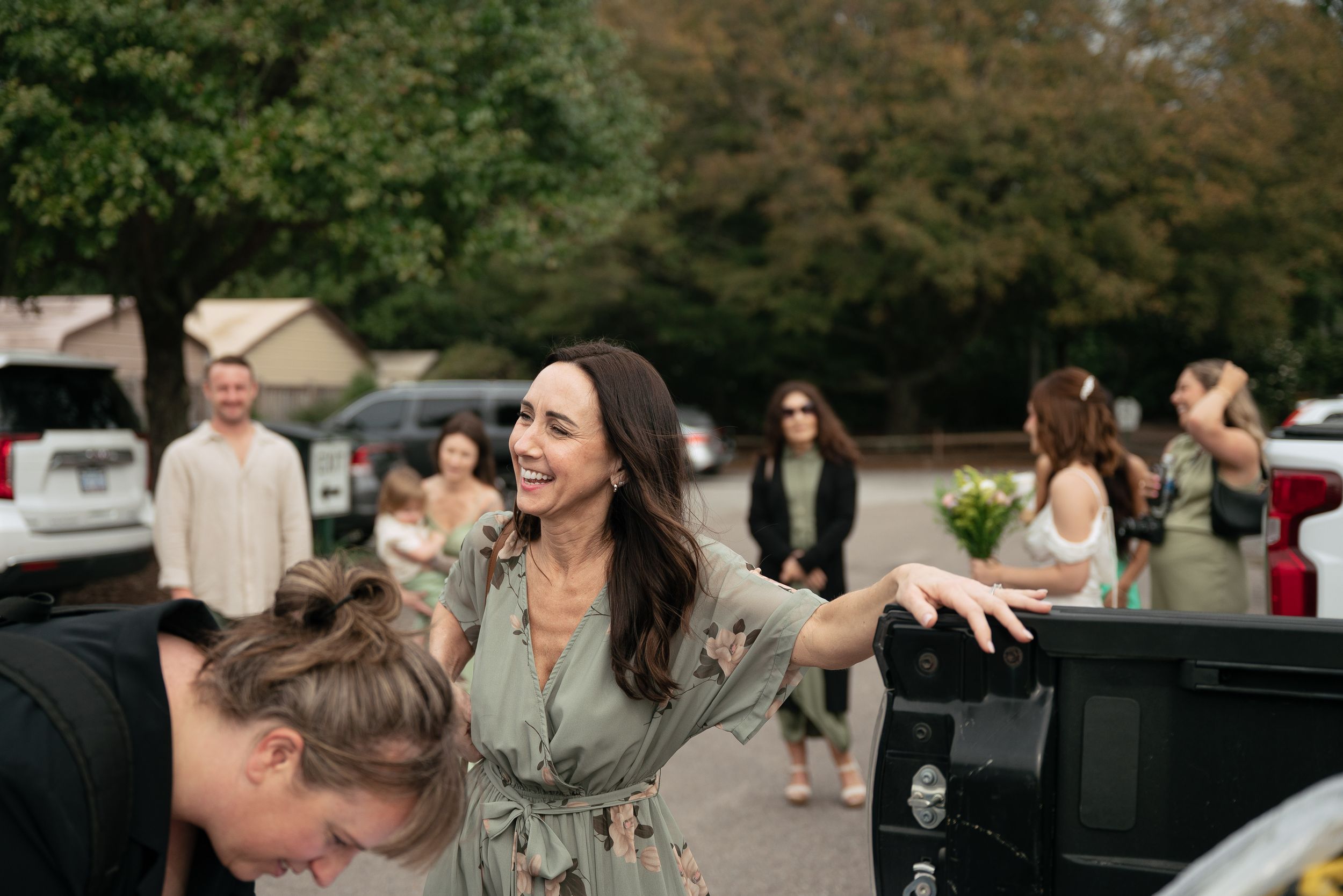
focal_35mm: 48
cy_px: 448
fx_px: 1802
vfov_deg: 27.9
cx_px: 622
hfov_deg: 40.8
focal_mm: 45
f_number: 2.8
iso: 100
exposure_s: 1/2000
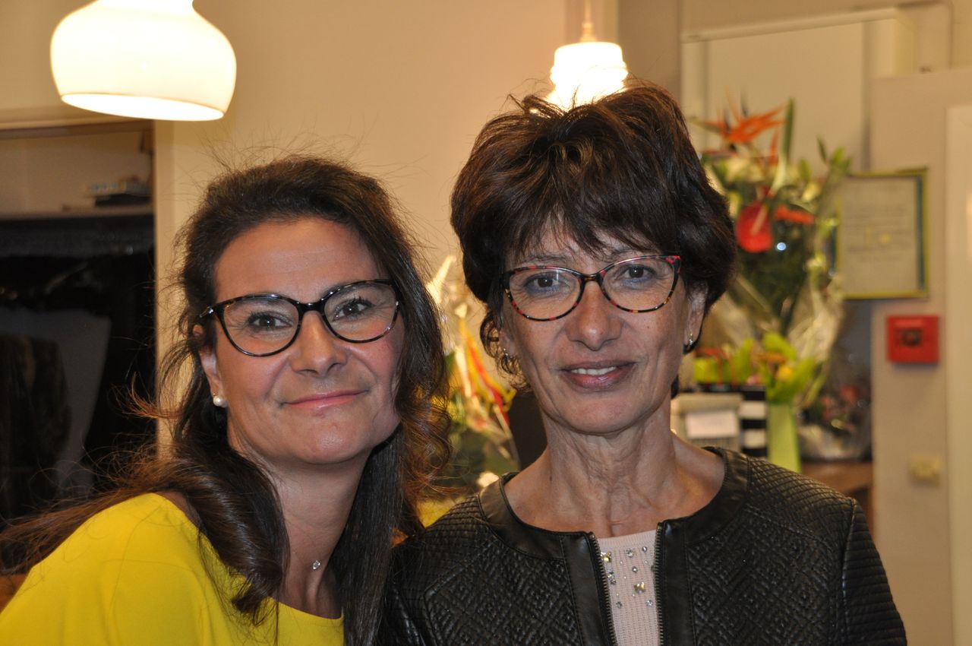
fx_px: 1618
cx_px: 486
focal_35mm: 60
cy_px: 323
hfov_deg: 33.4
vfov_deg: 22.6
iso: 800
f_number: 4.8
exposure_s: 1/60
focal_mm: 40
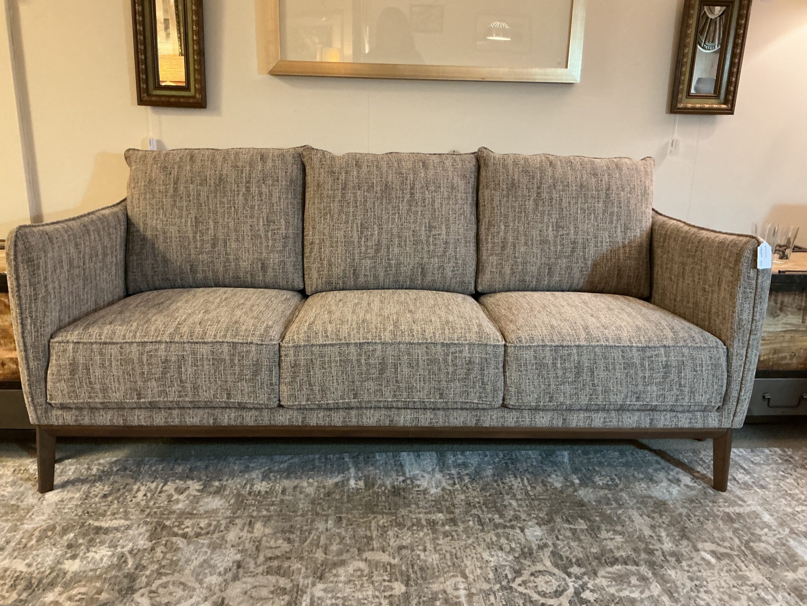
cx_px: 404
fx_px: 676
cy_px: 303
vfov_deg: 48.2
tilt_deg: -14.1
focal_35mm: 29
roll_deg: +0.1
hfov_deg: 61.7
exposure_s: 1/40
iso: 250
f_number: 1.8
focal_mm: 3
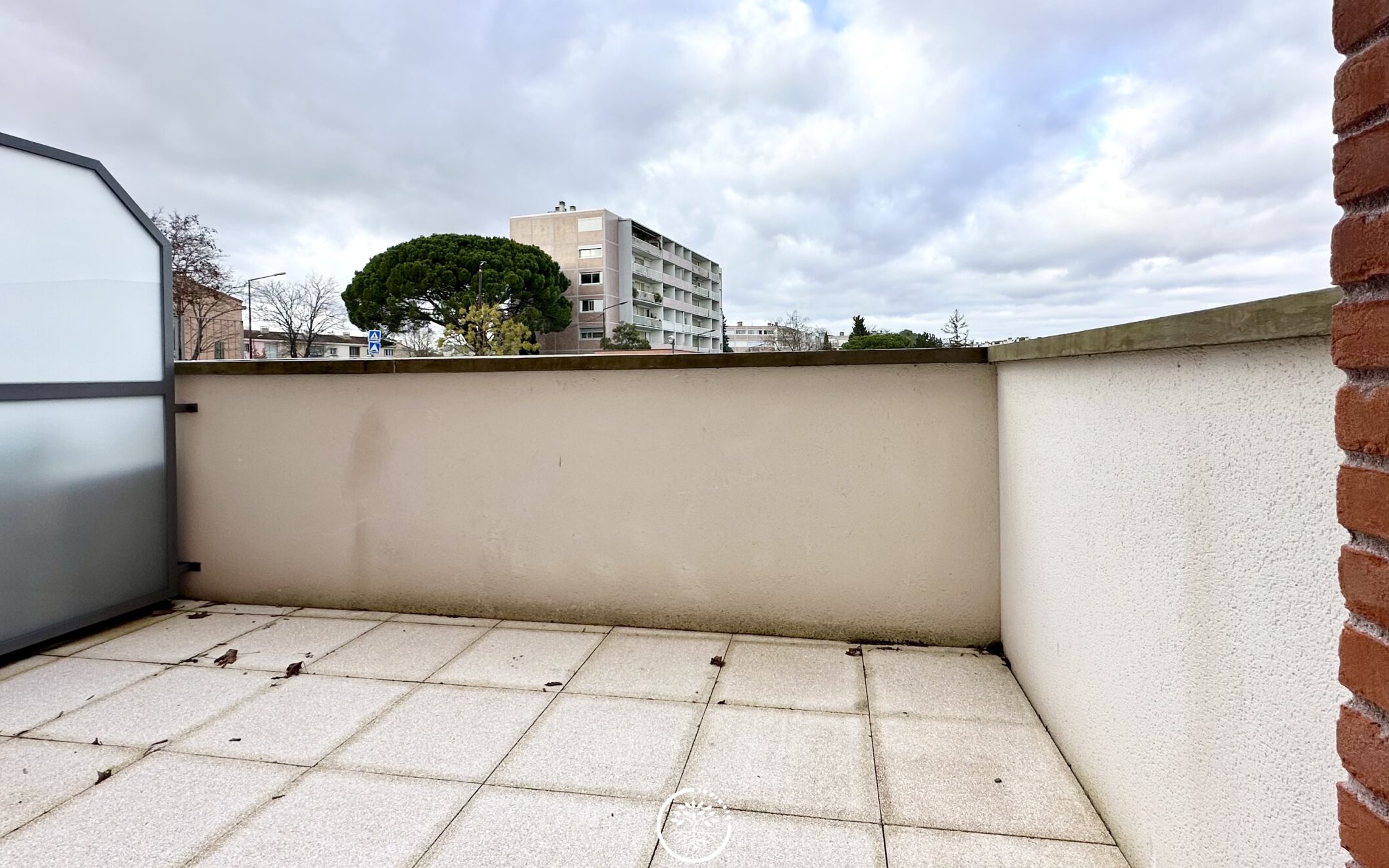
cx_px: 710
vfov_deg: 64.7
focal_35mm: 18
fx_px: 681
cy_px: 375
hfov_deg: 91.1
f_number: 2.2
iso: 40
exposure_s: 1/489
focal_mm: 2.22
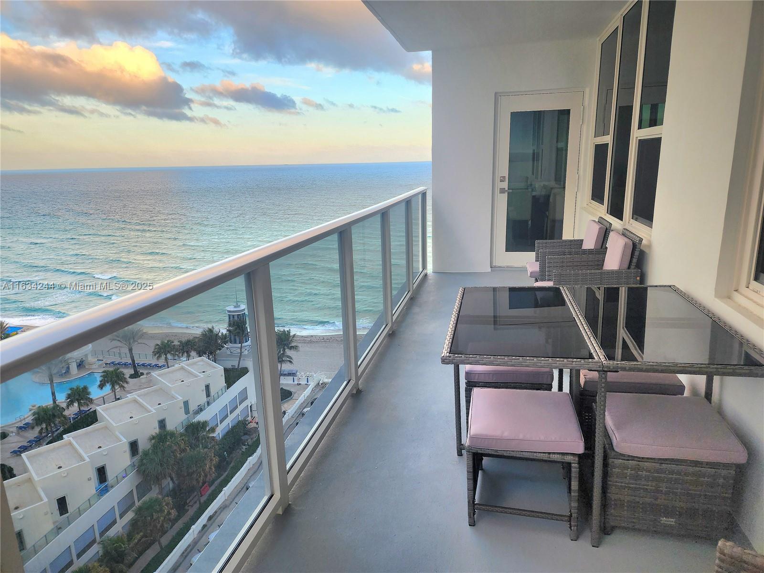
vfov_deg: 58.9
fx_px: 508
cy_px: 286
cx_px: 382
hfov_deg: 73.9
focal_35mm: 23
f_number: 1.8
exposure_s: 1/182
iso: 25
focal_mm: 6.4
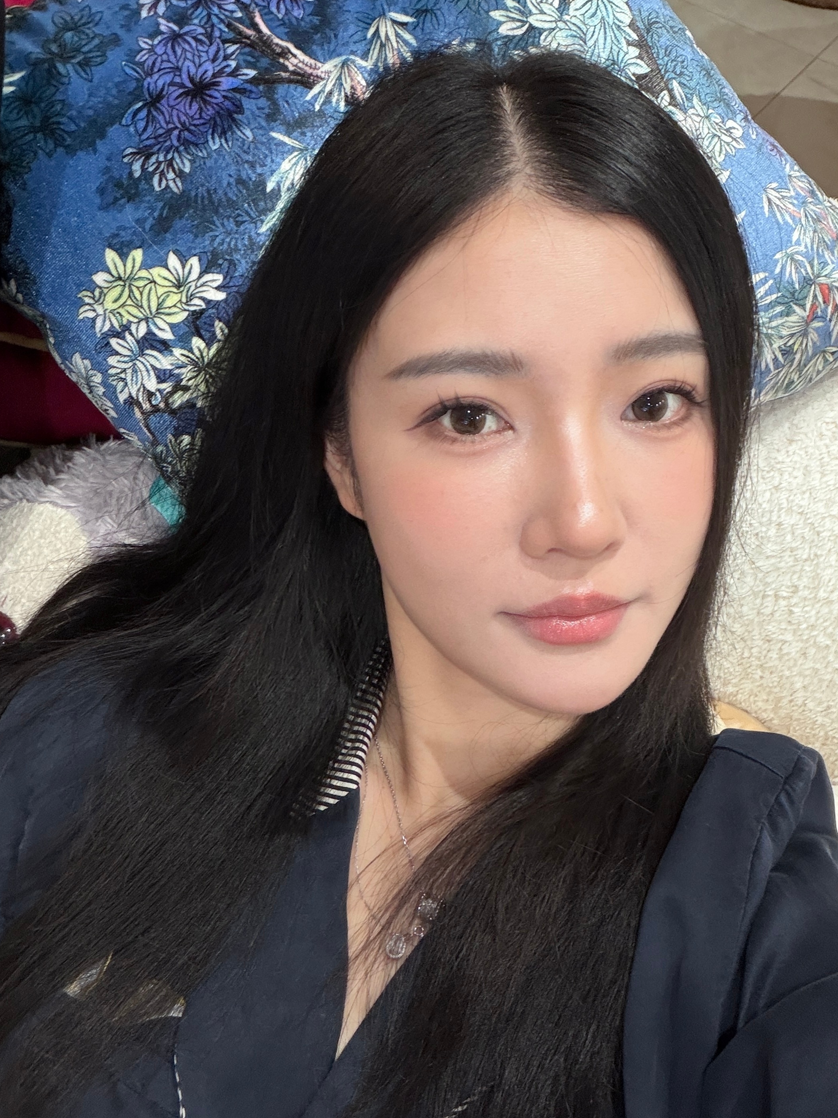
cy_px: 563
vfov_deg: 55.4
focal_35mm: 33
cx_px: 432
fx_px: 1065
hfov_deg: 42.9
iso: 200
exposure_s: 1/33
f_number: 1.9
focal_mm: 2.71
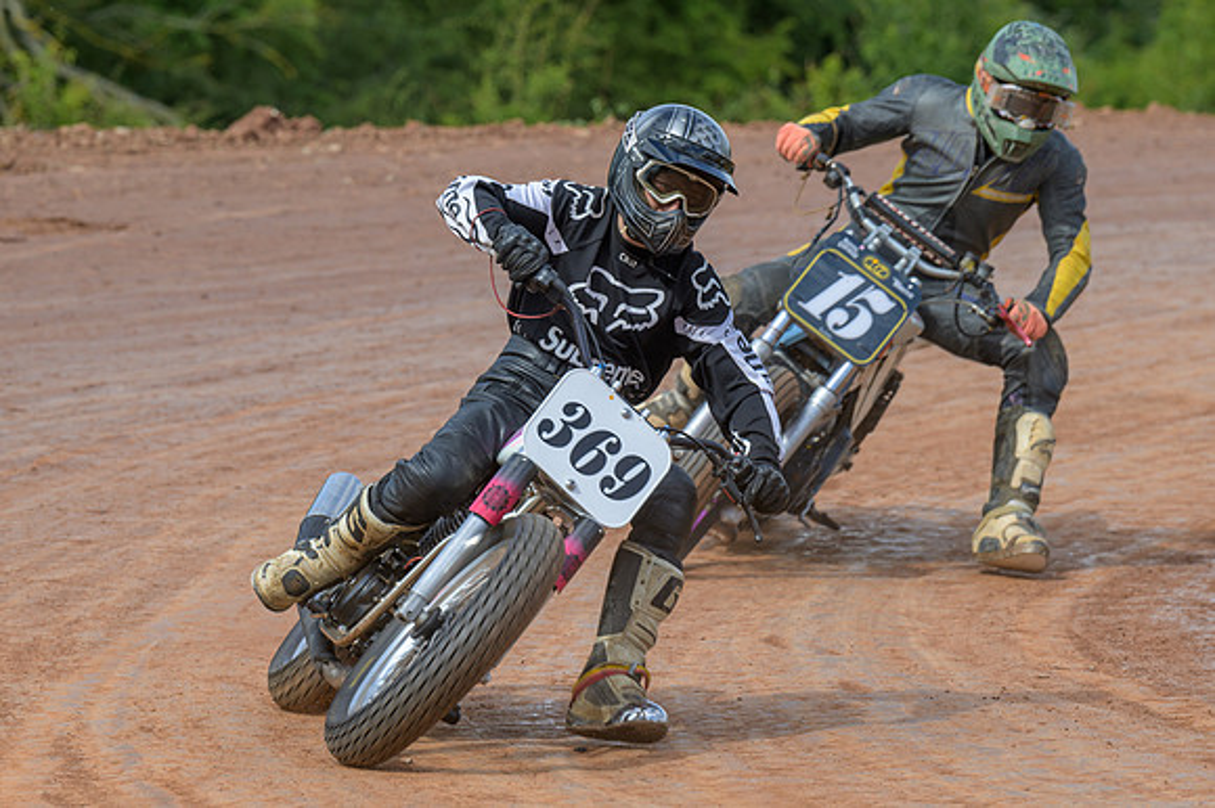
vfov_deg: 5.1
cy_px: 404
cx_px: 608
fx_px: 9107
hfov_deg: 7.6
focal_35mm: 270
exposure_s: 1/400
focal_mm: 180
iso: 90
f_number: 5
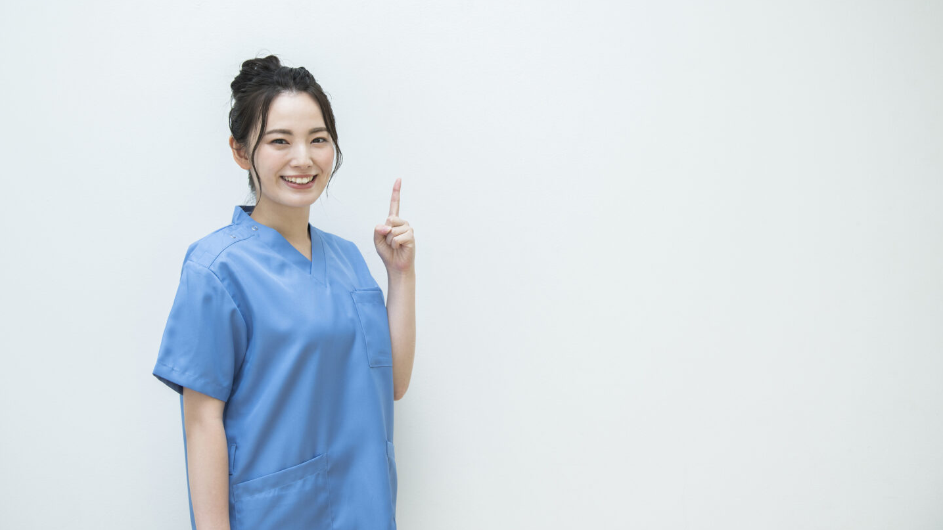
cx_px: 472
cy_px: 222
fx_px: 2050
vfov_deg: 14.7
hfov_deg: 25.9
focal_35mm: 82
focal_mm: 78
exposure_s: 1/125
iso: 800
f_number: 4
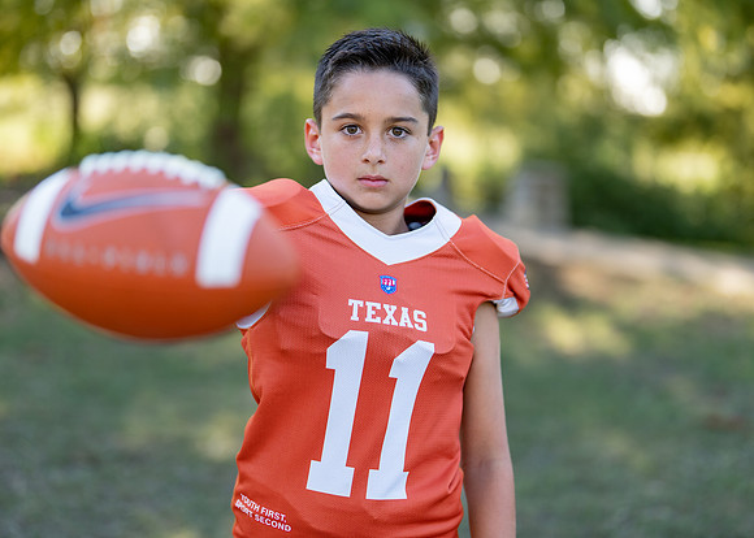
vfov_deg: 24.6
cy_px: 247
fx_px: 1235
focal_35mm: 58
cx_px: 359
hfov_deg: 34.0
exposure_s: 1/1250
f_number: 1.2
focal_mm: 50
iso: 100
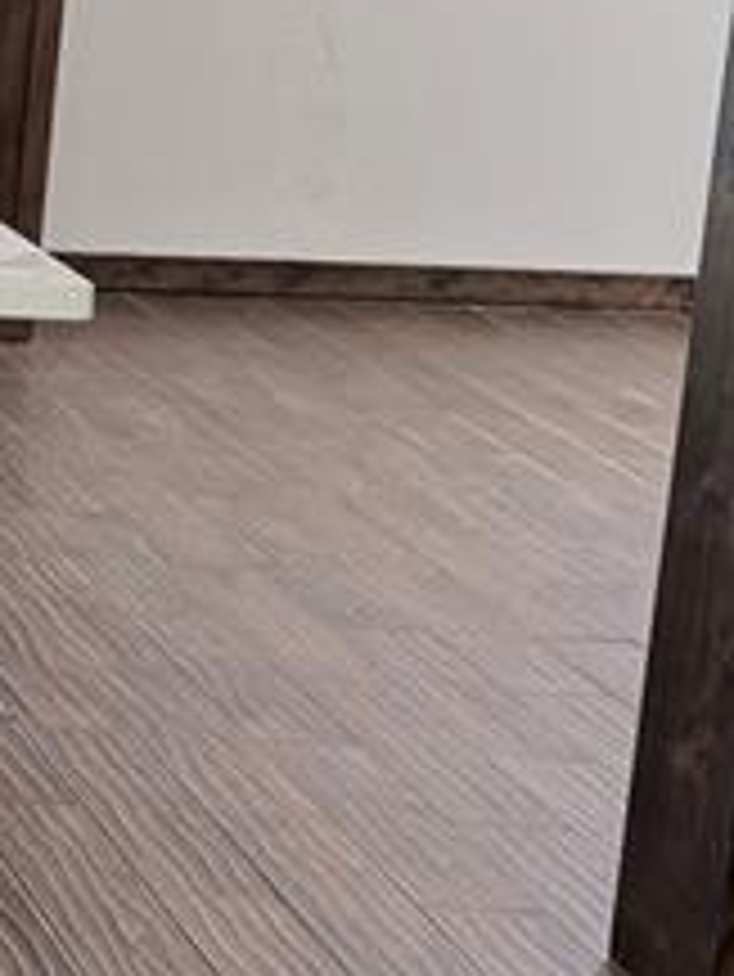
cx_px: -1166
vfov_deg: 17.3
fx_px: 3192
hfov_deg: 10.7
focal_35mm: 113
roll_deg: -1.7
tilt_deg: -11.2
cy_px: 229
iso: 160
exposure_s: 1/120
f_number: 1.78
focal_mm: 6.76
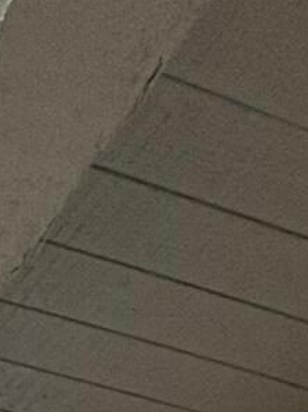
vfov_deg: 10.3
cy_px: 1356
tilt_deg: -9.5
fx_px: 1117
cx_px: -1
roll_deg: -1.4
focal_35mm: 94
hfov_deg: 15.4
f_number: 2.2
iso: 200
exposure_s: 1/120
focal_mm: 2.22
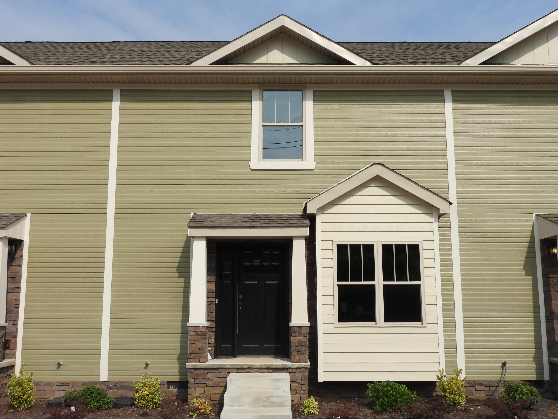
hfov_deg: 52.6
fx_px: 564
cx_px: 279
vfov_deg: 40.7
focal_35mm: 35
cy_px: 210
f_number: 4.2
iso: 100
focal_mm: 6.3
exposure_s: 1/1600
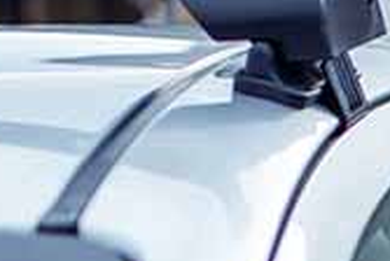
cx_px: 610
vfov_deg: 6.3
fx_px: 2268
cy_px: 627
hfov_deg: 9.5
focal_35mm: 209
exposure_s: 1/1600
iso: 100
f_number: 2
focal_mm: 35
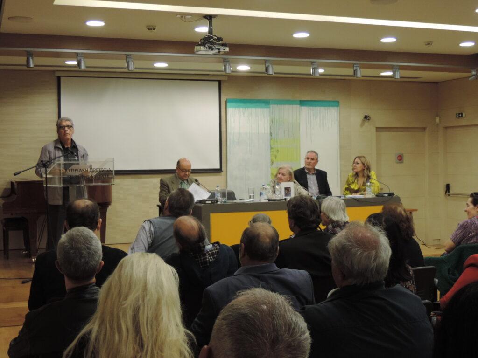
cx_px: 239
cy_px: 179
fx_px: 690
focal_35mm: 50
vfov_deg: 29.1
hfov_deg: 38.2
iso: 400
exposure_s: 1/30
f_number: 3.6
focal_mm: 8.9
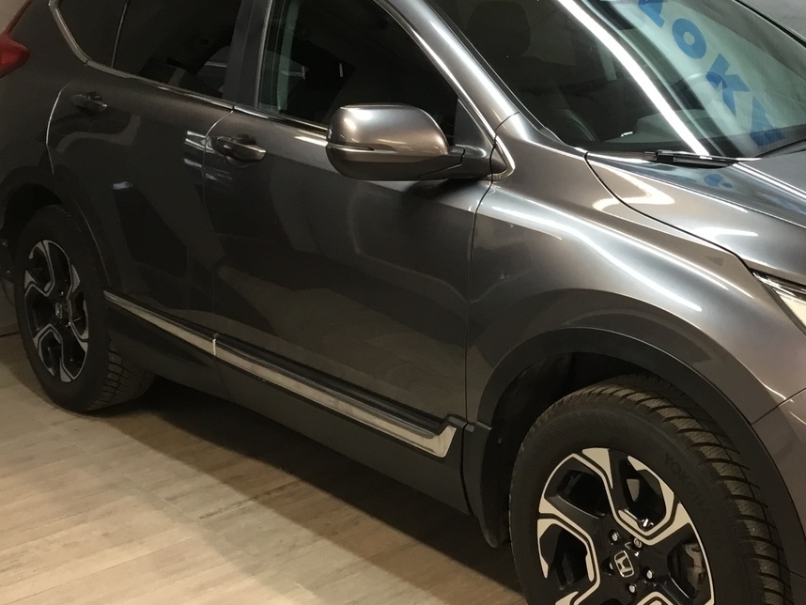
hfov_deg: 35.7
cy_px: 206
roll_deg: +0.5
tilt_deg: -12.2
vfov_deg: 27.9
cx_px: 637
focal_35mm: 52
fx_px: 1211
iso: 100
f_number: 2.4
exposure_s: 1/33
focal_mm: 3.3
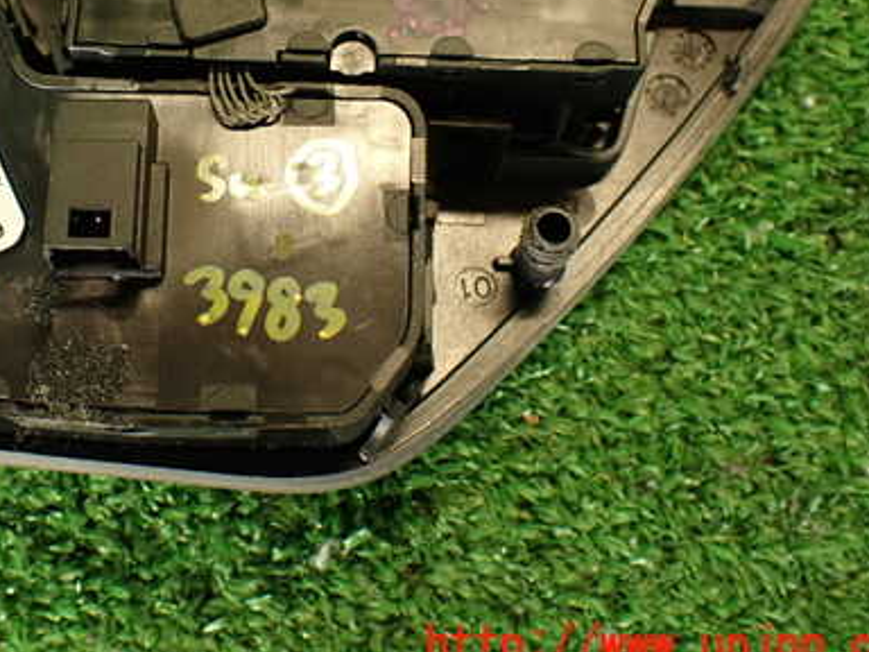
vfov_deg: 28.7
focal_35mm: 50
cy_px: 165
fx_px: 1255
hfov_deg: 37.6
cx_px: 258
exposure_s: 1/30
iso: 200
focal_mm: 5.79
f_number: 2.4
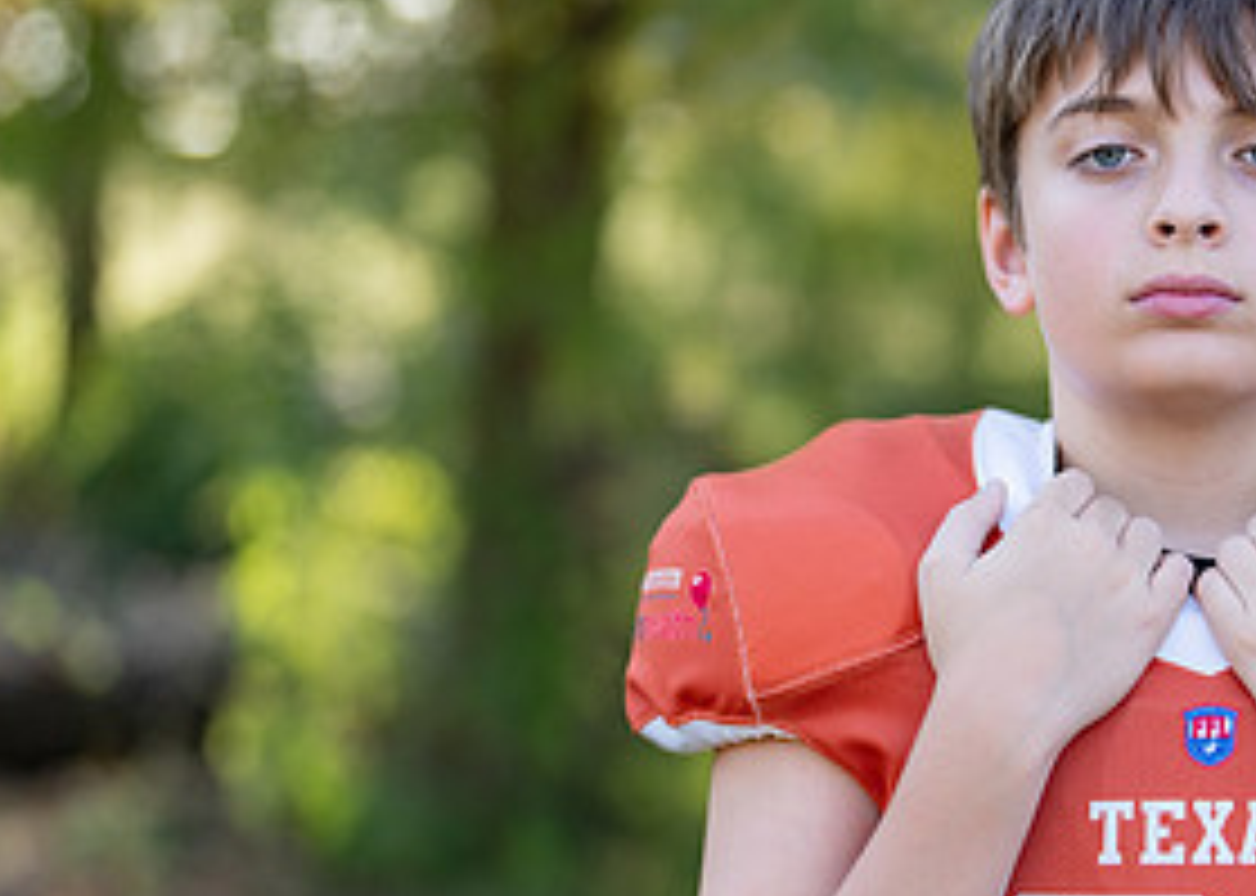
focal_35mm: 111
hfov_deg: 17.7
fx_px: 3958
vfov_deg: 12.9
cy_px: 689
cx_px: 1211
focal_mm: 50
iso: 100
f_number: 1.2
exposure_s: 1/1250
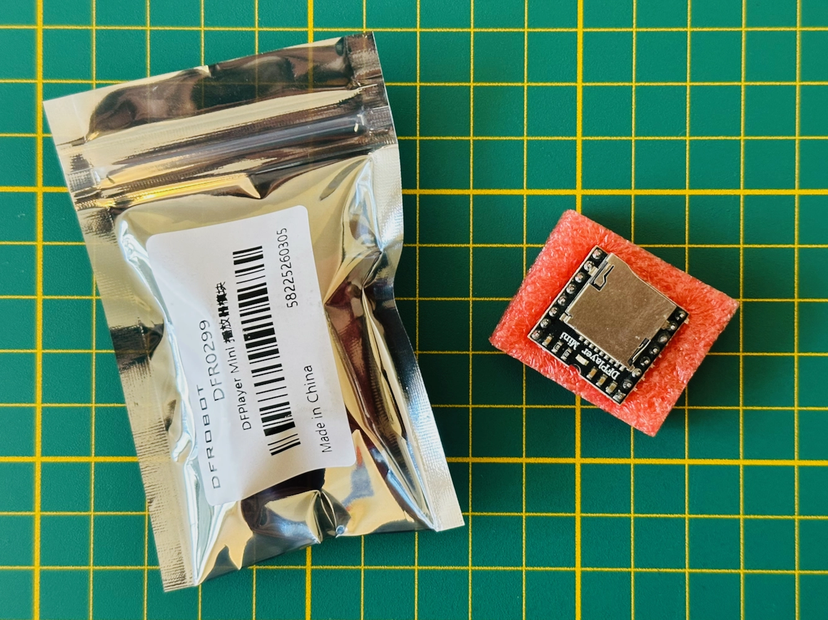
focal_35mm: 48
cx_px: 414
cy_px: 310
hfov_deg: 39.7
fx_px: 1148
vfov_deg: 30.3
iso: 320
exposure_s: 1/40
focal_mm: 6.9
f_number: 1.8
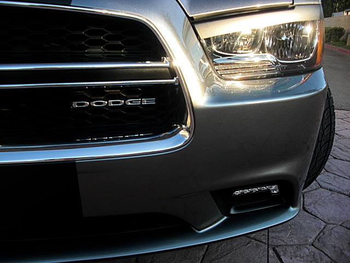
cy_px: 132
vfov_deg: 39.7
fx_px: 364
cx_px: 175
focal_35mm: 36
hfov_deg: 51.4
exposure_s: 1/160
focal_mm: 6.3
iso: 50
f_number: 2.8
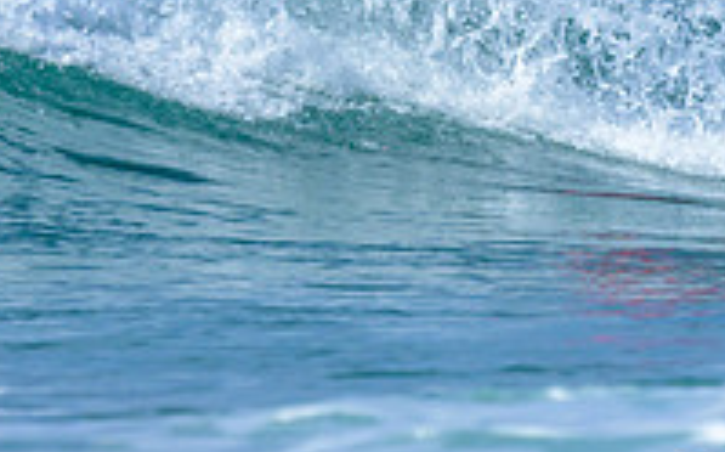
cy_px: -275
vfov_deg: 0.4
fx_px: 64576
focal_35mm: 3271
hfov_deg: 0.6
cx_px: 739
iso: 220
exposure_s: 1/2000
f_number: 6.3
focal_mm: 800
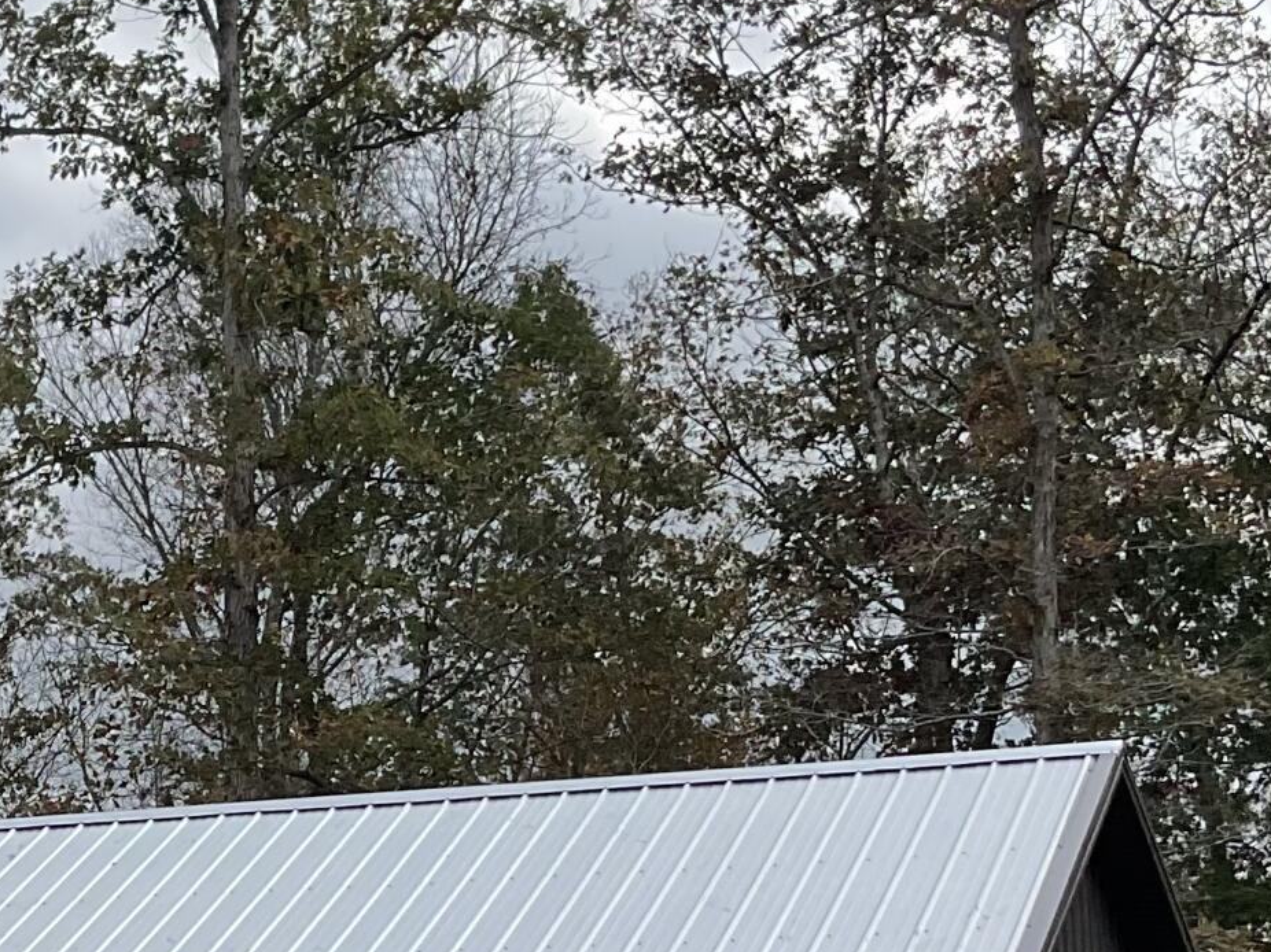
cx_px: -102
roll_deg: +0.8
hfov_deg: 20.0
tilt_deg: +4.8
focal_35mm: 94
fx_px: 3451
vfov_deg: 15.5
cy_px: 864
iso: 16
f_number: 1.8
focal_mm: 3
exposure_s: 1/1412
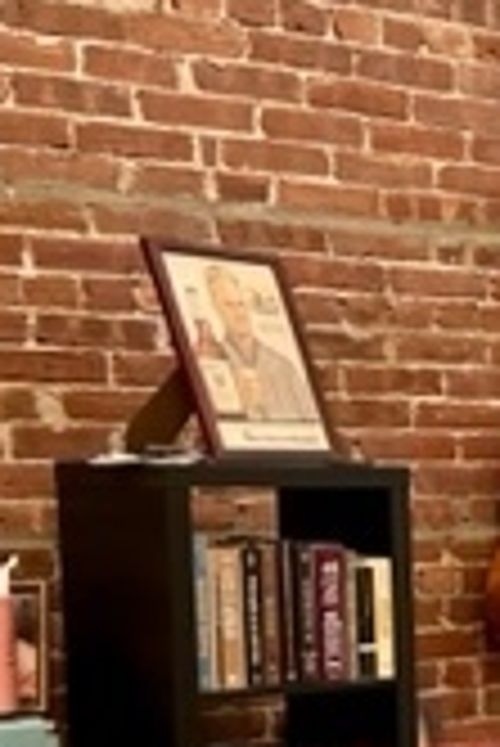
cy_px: 706
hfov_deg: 10.3
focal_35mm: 104
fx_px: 2162
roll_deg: +0.1
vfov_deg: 19.2
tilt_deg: -5.6
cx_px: 1410
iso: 100
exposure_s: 1/120
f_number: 1.5
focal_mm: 5.7
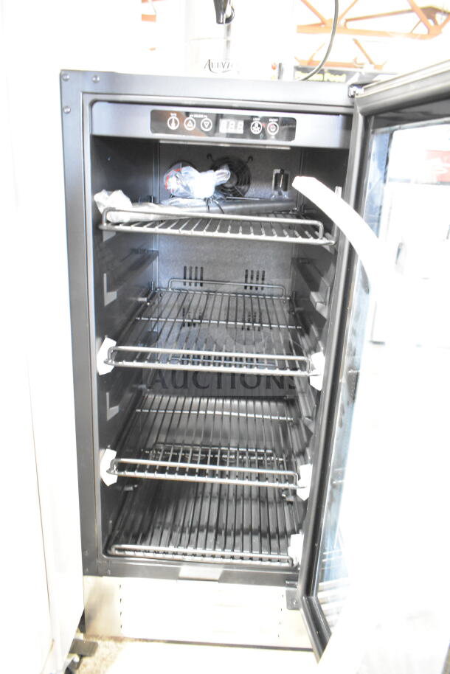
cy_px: 337
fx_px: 506
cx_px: 225
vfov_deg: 67.4
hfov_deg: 48.0
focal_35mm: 27
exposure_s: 1/30
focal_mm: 18
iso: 7200
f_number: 3.5
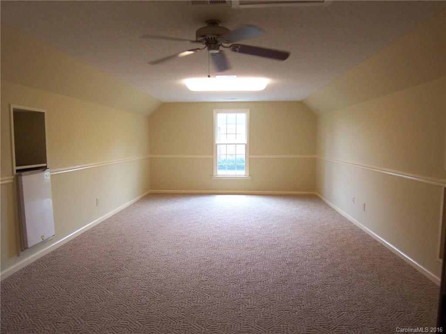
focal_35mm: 23
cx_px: 223
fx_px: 296
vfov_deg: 58.9
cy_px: 167
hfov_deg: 73.9
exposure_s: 1/30
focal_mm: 3.8
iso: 125
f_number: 2.8
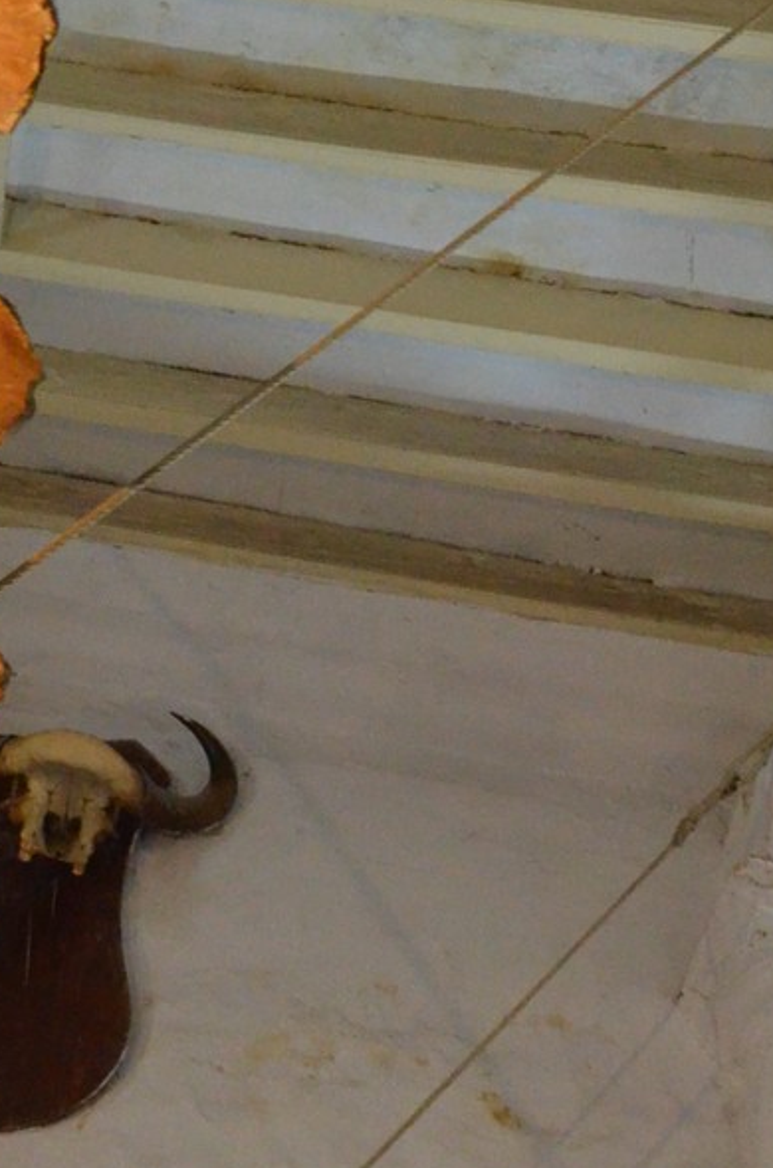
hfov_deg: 14.3
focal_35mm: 88
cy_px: 464
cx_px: -418
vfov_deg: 23.1
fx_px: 2848
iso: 4000
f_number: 6.3
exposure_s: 1/20
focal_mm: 18
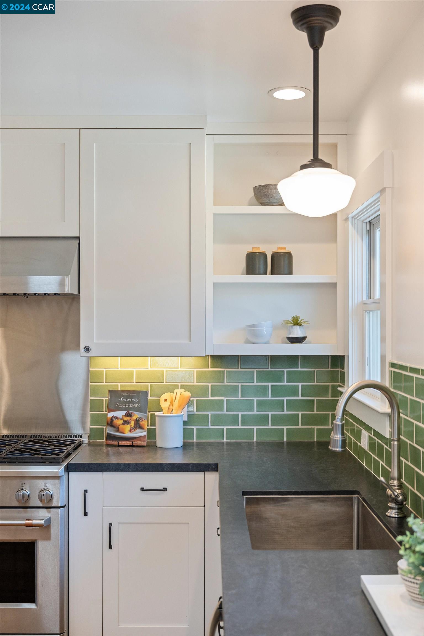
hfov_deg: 31.9
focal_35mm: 42
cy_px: 318
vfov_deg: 46.4
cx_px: 212
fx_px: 742
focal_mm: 42
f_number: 4
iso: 500
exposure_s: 1/125
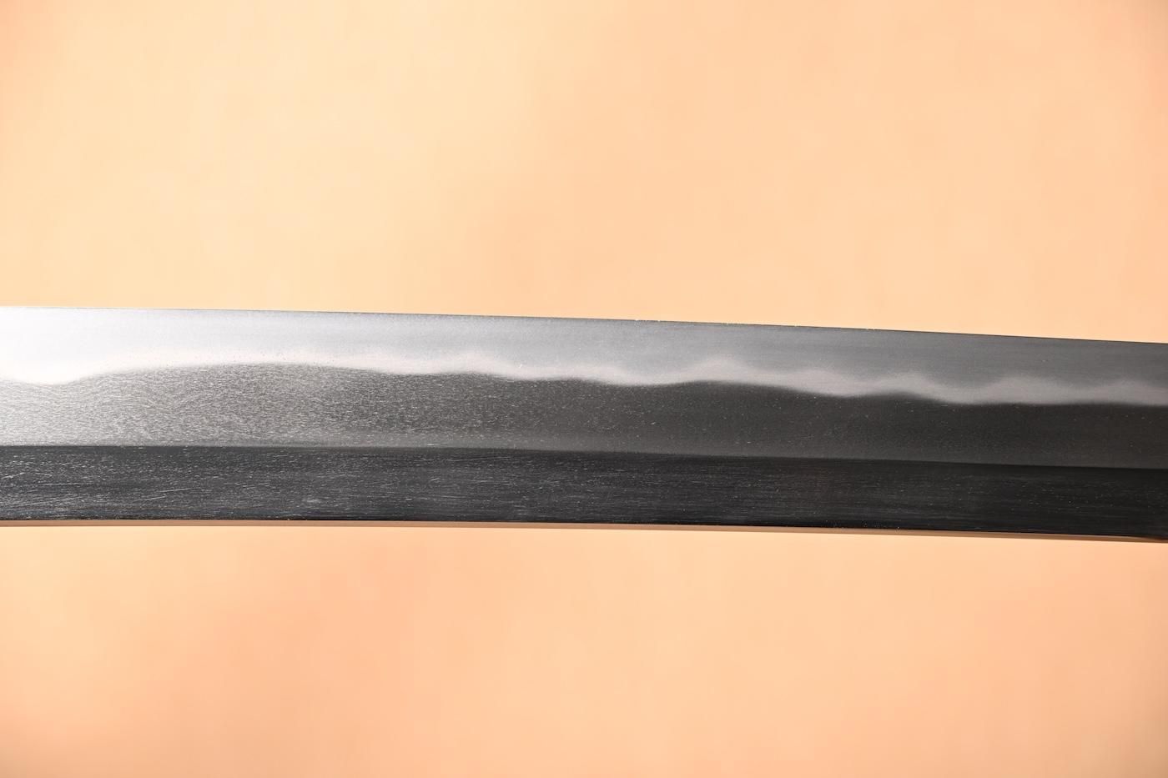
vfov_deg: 13.8
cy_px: 389
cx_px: 584
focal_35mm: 99
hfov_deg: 20.6
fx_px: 3211
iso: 100
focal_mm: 66
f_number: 5
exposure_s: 1/2
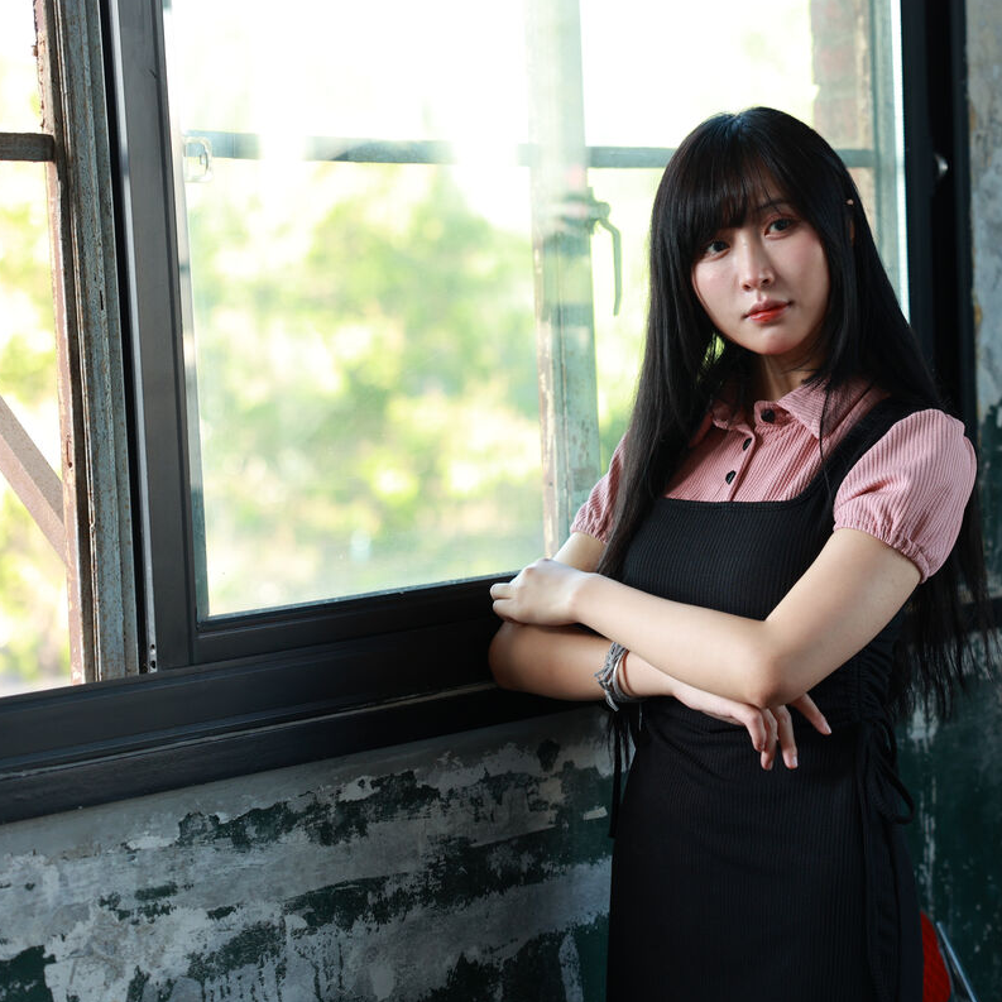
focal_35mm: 90
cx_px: 740
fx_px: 2947
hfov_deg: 19.2
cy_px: 500
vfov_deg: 19.3
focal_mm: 70
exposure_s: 1/200
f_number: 2.8
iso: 400
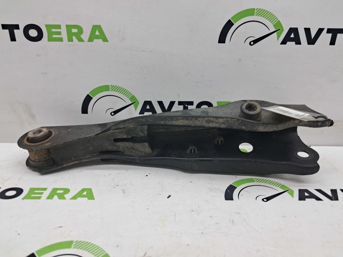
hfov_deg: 65.4
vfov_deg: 51.3
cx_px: 172
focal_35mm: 27
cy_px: 128
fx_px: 267
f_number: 1.8
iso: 50
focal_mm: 4
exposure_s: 1/50
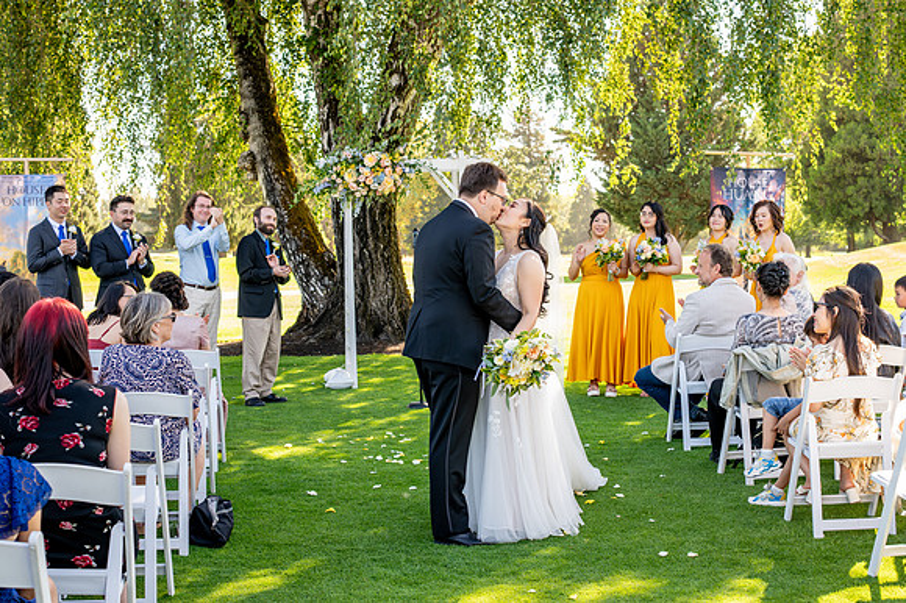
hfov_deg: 38.2
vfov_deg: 26.0
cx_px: 453
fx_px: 1308
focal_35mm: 52
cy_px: 302
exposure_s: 1/400
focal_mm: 35
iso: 500
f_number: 4
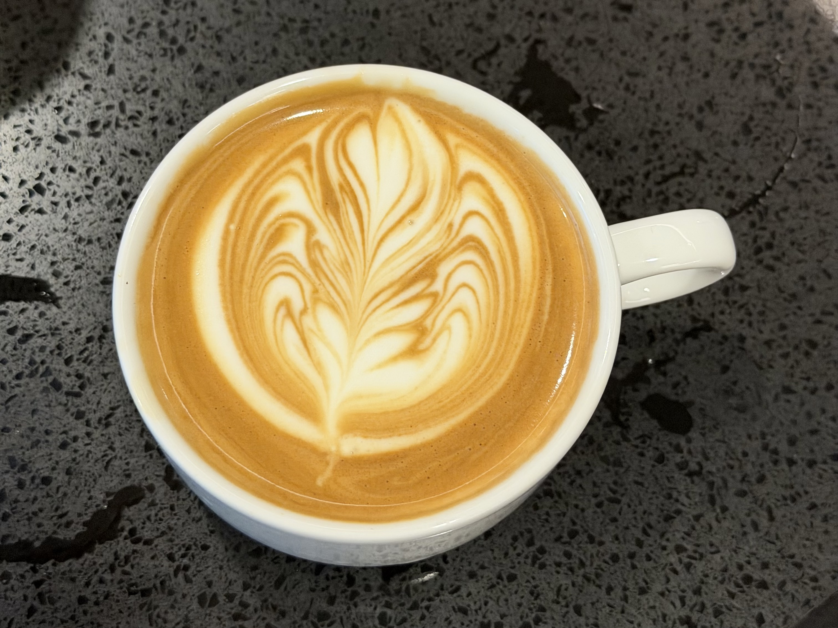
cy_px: 314
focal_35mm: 48
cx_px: 419
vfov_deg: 30.3
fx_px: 1162
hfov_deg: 39.7
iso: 250
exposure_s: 1/33
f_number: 1.78
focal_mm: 6.76
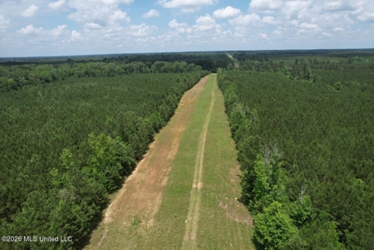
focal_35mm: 22
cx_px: 187
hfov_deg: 78.6
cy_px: 125
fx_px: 229
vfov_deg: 57.2
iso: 110
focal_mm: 8.38
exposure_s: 1/2000
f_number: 2.8
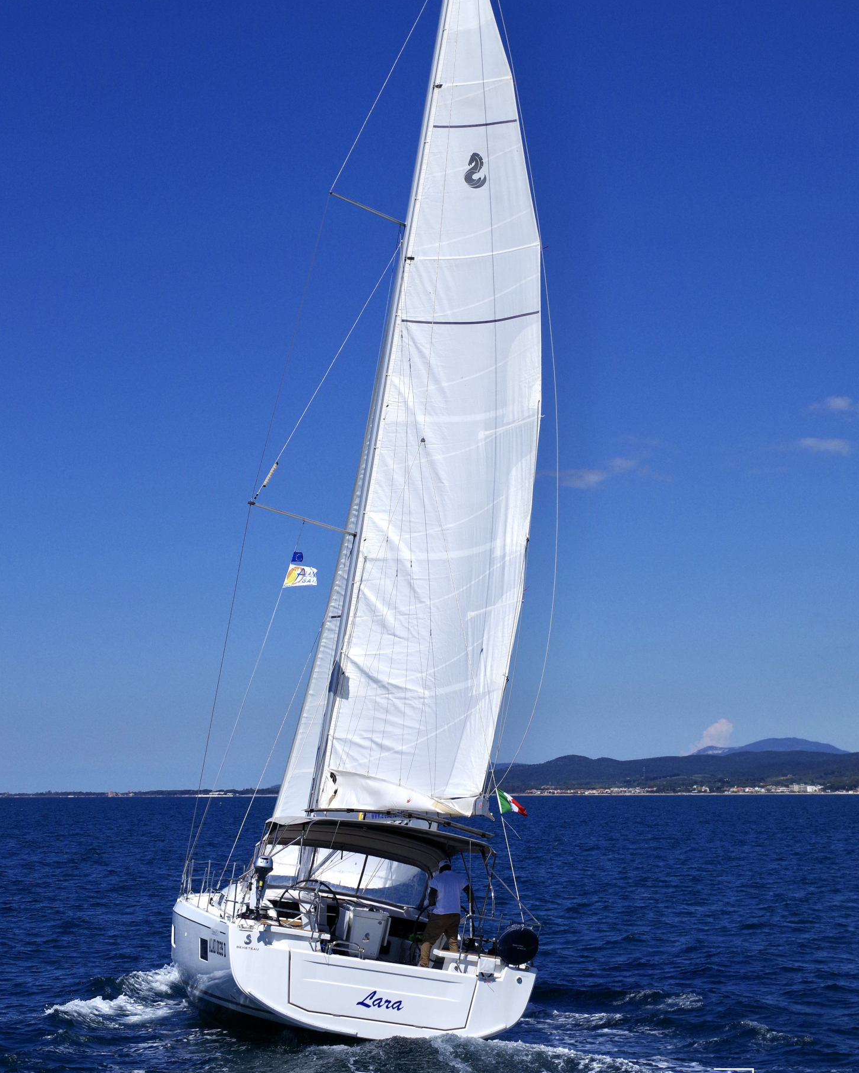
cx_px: 433
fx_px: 2115
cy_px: 463
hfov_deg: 23.0
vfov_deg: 28.4
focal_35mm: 67
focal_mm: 39
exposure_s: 1/1000
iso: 200
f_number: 11
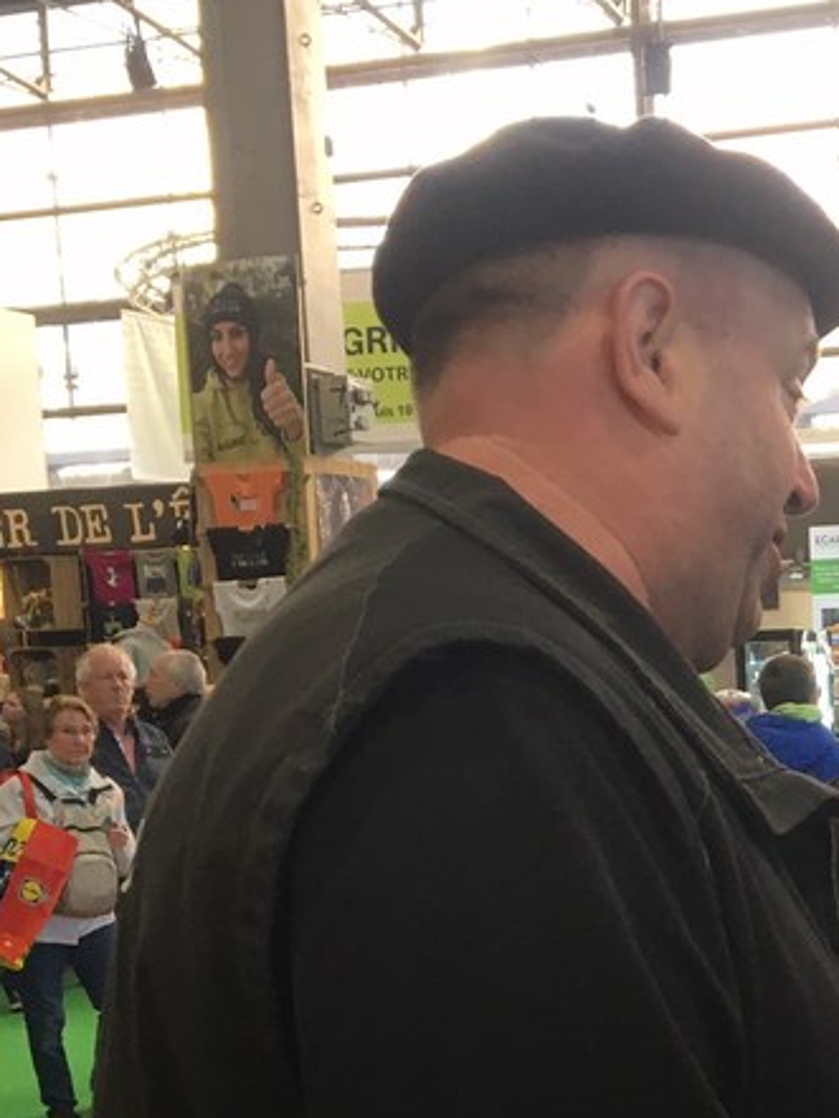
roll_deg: +4.3
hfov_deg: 20.4
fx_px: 2229
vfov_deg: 27.6
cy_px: 892
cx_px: 910
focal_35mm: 69
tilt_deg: -3.8
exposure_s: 1/33
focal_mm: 4.15
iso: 50
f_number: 2.2
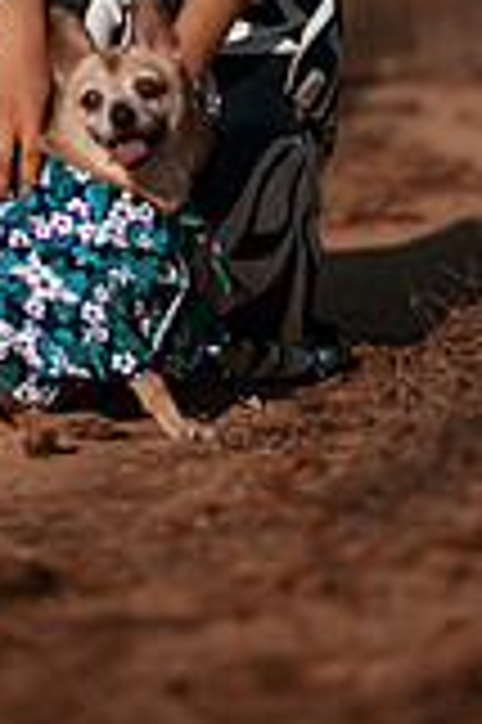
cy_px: -225
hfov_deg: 8.4
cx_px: 113
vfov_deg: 12.3
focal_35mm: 162
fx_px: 3260
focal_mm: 58
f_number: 1.8
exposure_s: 1/5000
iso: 50
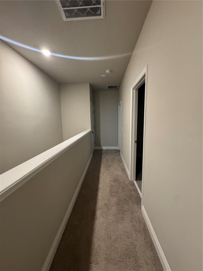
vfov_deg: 102.1
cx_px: 102
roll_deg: +1.0
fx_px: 109
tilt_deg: -5.8
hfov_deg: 85.7
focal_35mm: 14
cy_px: 136
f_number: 2.2
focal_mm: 2.22
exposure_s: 1/60
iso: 500
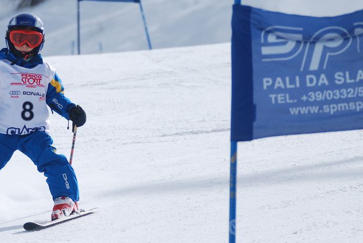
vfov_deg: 2.4
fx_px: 5817
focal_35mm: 576
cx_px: 32
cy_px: 205
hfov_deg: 3.6
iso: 100
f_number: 5.3
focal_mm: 165
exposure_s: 1/1250
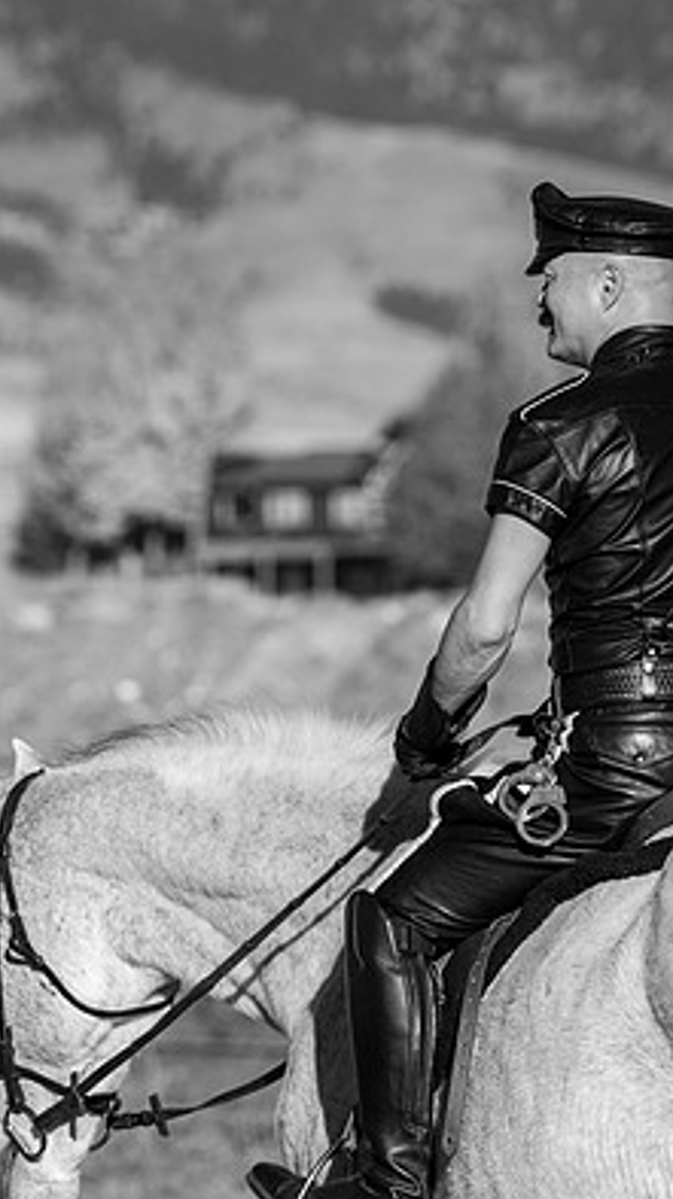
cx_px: 187
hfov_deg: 3.4
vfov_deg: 6.0
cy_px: 641
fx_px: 11446
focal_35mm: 360
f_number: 5.6
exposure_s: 1/1000
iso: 100
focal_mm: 200
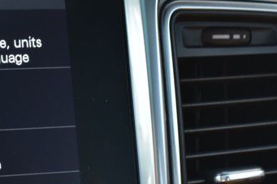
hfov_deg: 16.1
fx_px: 934
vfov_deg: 11.3
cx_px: -69
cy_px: 101
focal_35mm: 122
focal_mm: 27
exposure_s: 1/20
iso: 400
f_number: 6.3
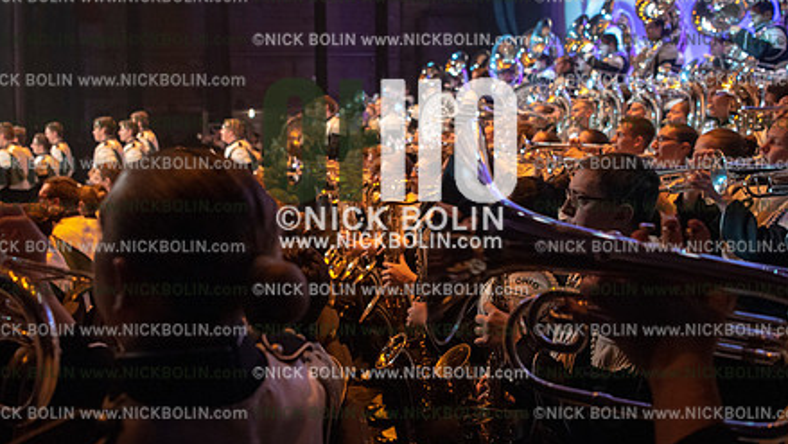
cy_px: 164
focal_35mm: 36
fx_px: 752
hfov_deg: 55.3
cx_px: 390
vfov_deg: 32.7
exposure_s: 1/200
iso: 2000
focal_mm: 26
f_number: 2.8
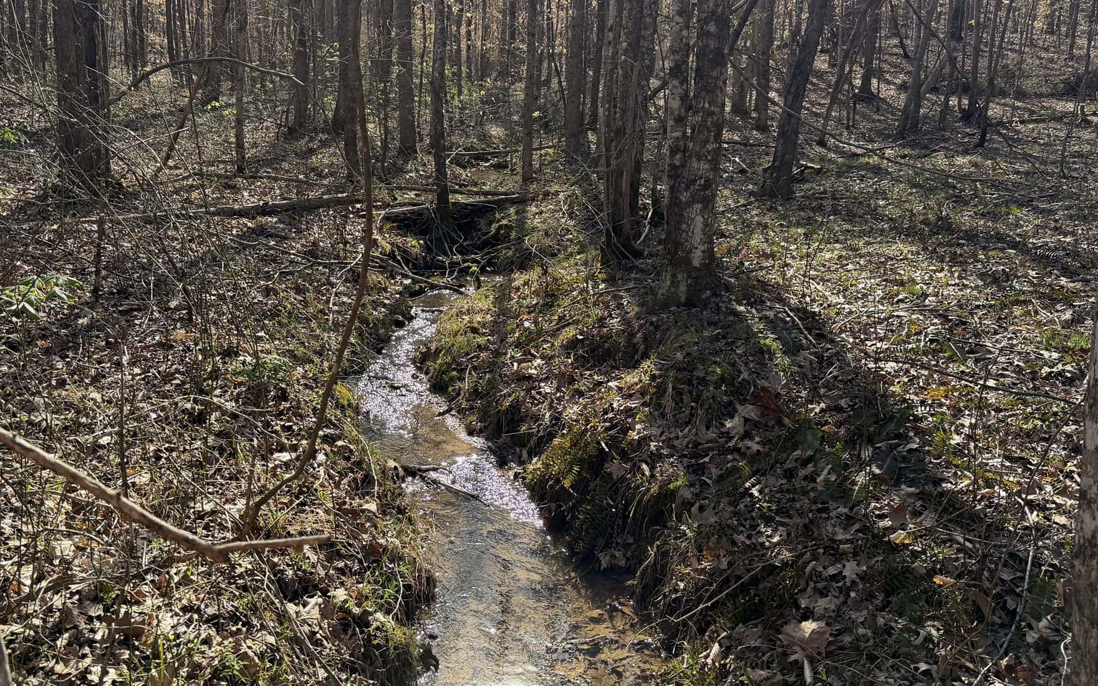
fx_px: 987
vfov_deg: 38.2
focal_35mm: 33
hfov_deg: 58.1
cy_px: 280
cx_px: 500
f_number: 1.78
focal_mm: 6.76
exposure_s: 1/1585
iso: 100
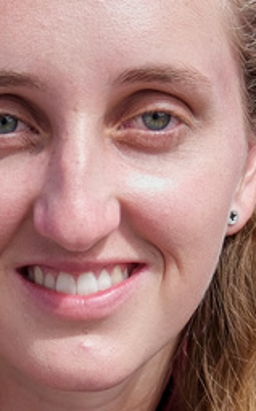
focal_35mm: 127
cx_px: -219
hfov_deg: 9.7
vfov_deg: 16.3
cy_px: 342
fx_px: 1420
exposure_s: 1/640
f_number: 2.8
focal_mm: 20.6
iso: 80
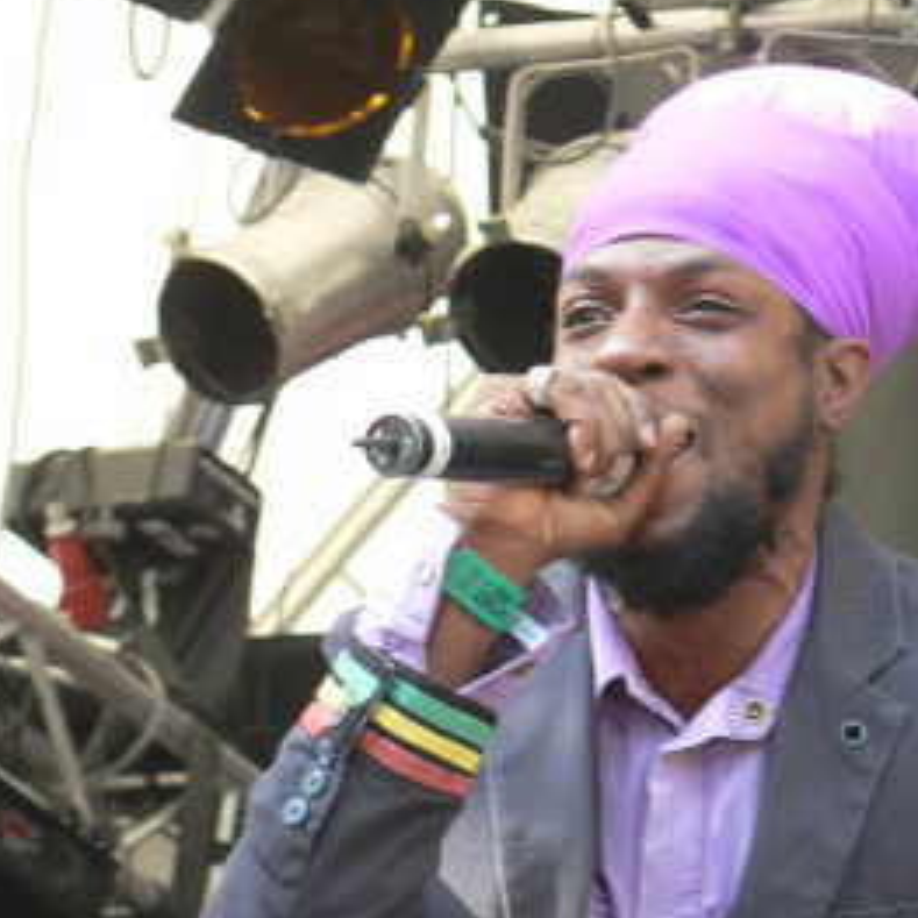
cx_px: 606
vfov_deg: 5.0
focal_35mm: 352
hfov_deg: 5.0
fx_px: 10561
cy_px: 850
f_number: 3.3
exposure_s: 1/40
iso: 64
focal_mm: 31.6
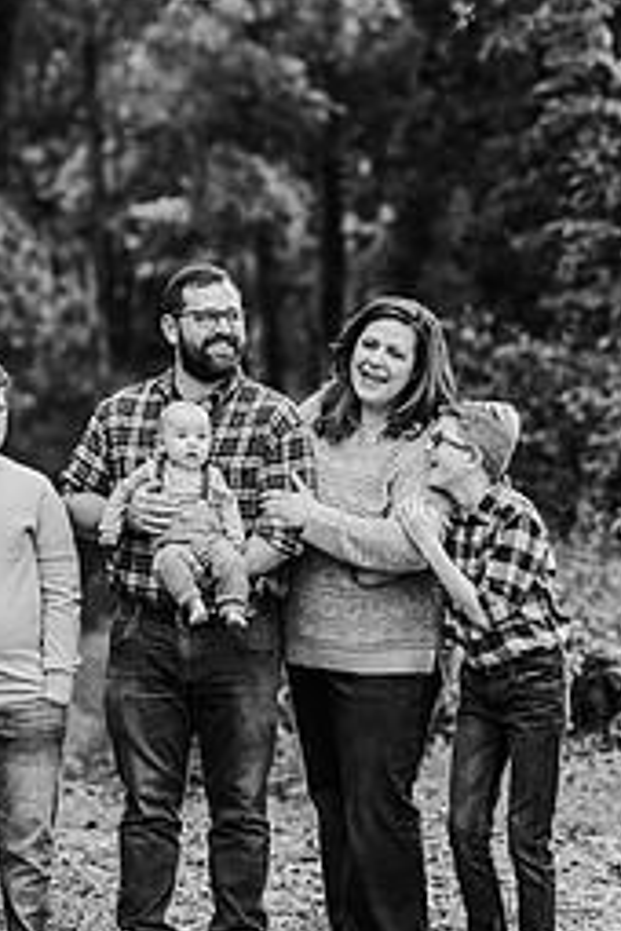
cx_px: 263
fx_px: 3881
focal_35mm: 150
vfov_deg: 13.7
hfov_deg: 9.1
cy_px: 303
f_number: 2.2
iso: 125
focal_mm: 85
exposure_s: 1/200
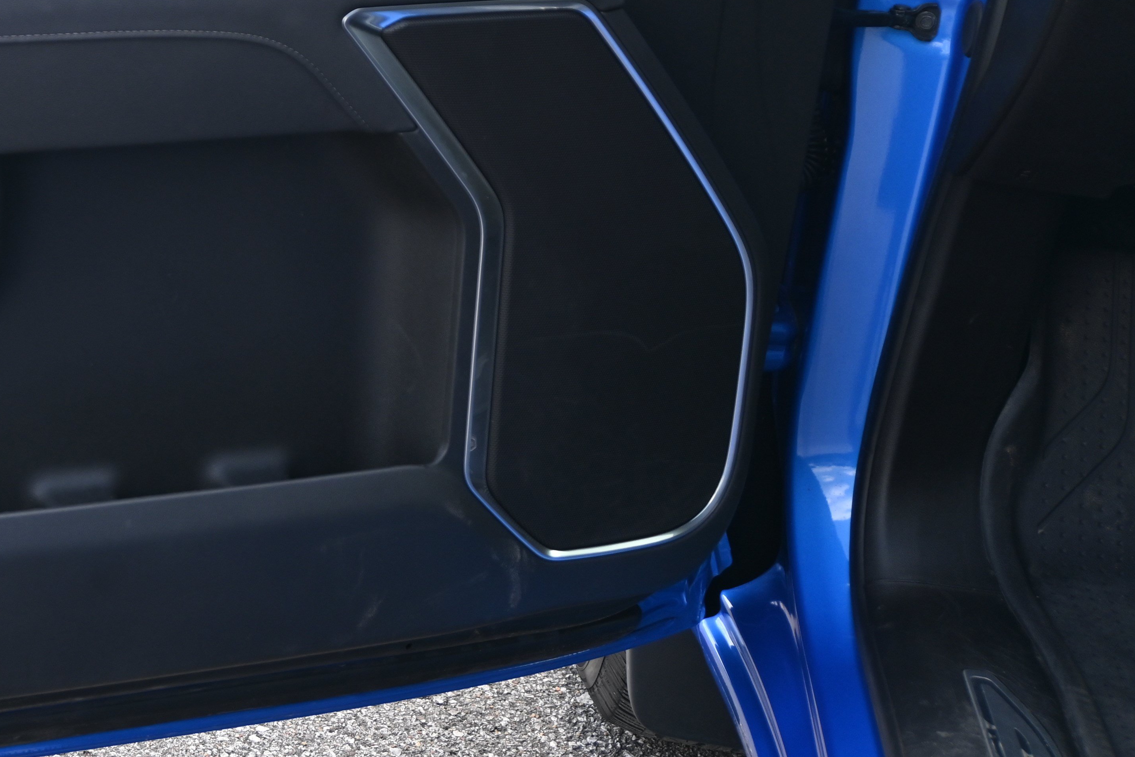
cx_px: 115
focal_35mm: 64
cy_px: 83
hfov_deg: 30.1
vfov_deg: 20.8
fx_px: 2018
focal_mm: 22
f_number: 4.5
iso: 160
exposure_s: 1/100
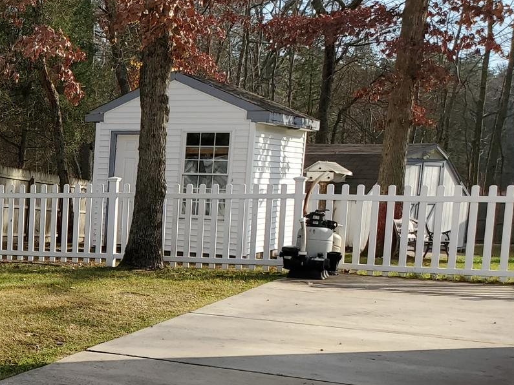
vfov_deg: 21.6
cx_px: -140
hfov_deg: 25.3
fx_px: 995
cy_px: 318
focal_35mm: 67
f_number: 2.4
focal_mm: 4.3
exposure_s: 1/901
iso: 50
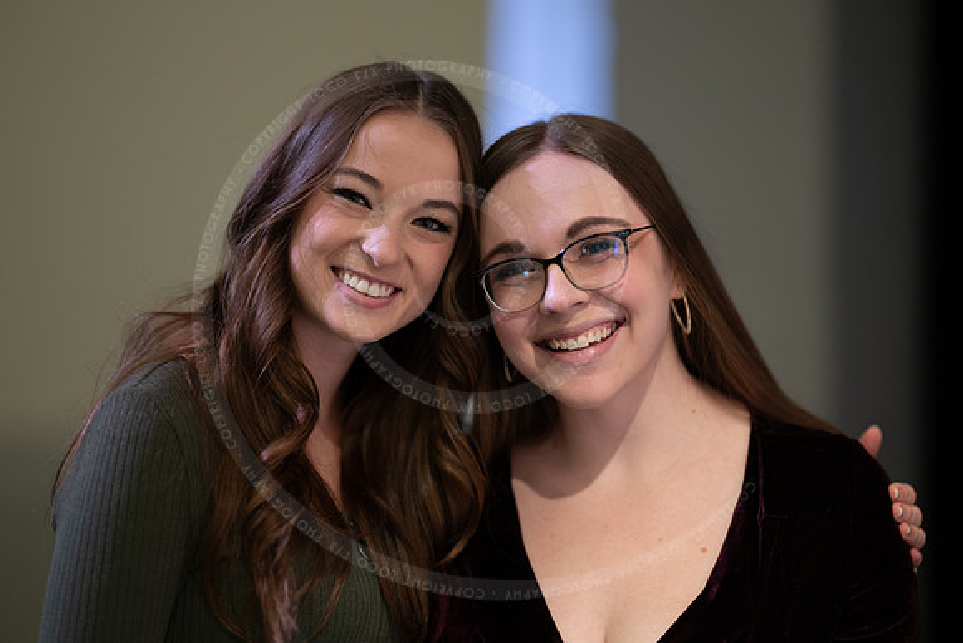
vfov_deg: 16.1
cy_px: 322
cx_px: 482
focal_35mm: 85
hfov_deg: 23.9
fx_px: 2274
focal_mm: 85
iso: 400
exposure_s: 1/200
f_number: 1.2
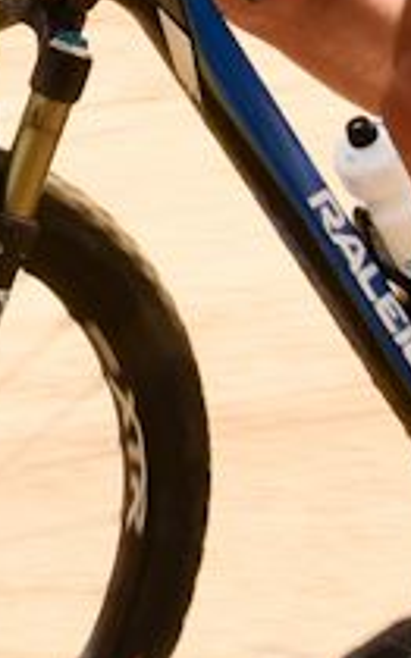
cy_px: -144
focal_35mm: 105
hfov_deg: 11.8
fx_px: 1884
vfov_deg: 18.7
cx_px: -226
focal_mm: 18
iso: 800
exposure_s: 1/250
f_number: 22
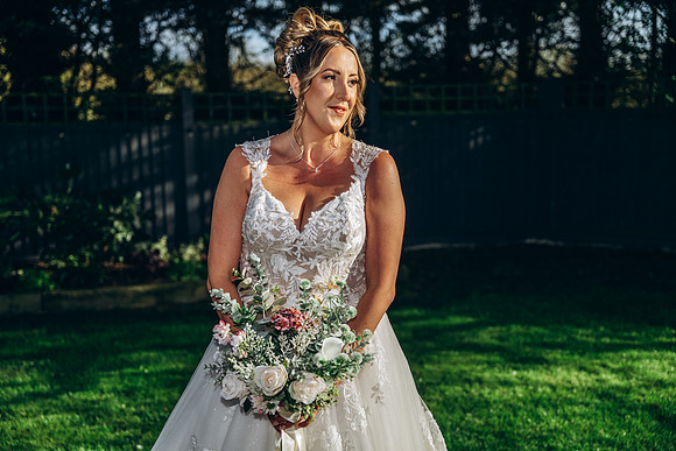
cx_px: 338
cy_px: 226
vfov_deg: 28.1
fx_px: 902
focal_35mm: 48
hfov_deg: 41.1
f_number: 2.8
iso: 64
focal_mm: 48
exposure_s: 1/1600
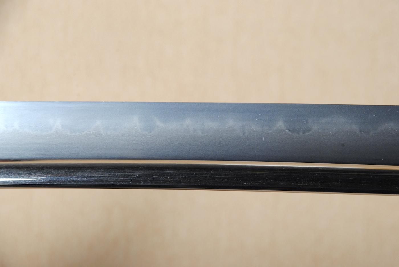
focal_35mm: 202
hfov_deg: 10.1
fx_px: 2247
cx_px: 200
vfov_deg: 6.8
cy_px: 134
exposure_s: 1/2
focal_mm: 135
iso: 400
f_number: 11
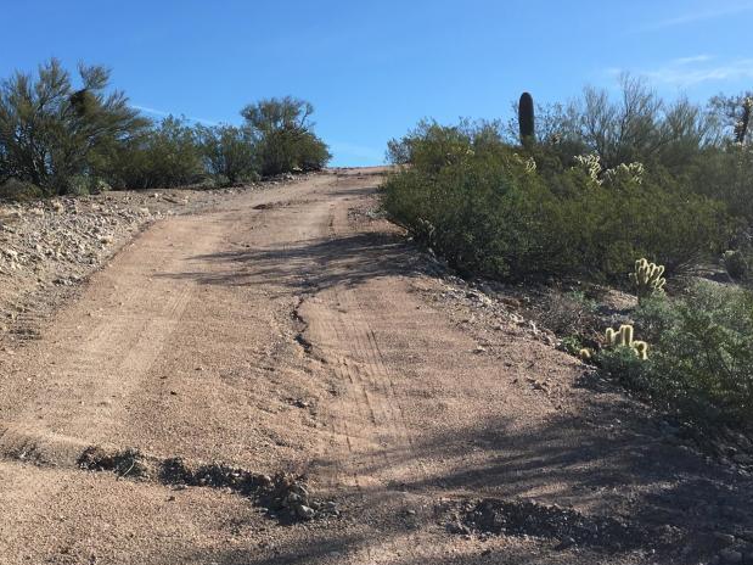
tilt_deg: +0.7
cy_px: 291
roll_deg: +4.3
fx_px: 1044
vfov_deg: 30.3
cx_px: 251
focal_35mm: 48
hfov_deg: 39.2
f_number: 2.2
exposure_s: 1/1709
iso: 25
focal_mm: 4.15
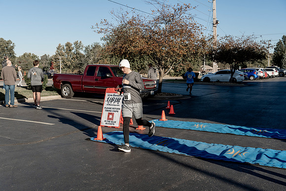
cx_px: 143
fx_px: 310
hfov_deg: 49.5
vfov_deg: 34.2
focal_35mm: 39
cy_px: 96
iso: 160
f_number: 4.5
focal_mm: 39
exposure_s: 1/800
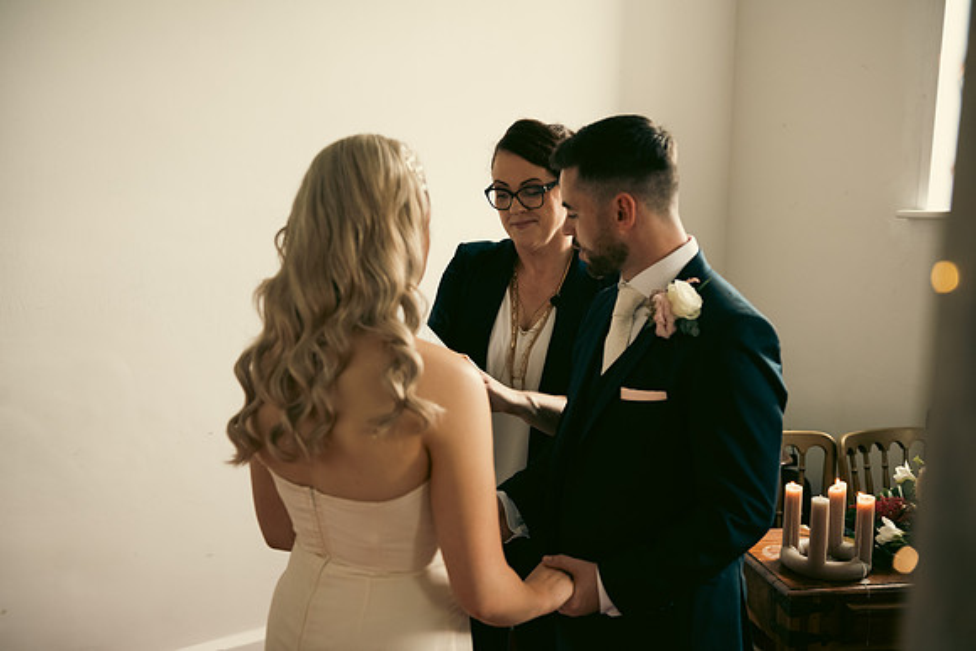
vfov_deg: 31.9
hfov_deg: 46.4
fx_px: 1139
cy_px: 326
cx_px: 488
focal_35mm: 42
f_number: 3.5
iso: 800
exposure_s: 1/160
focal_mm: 42
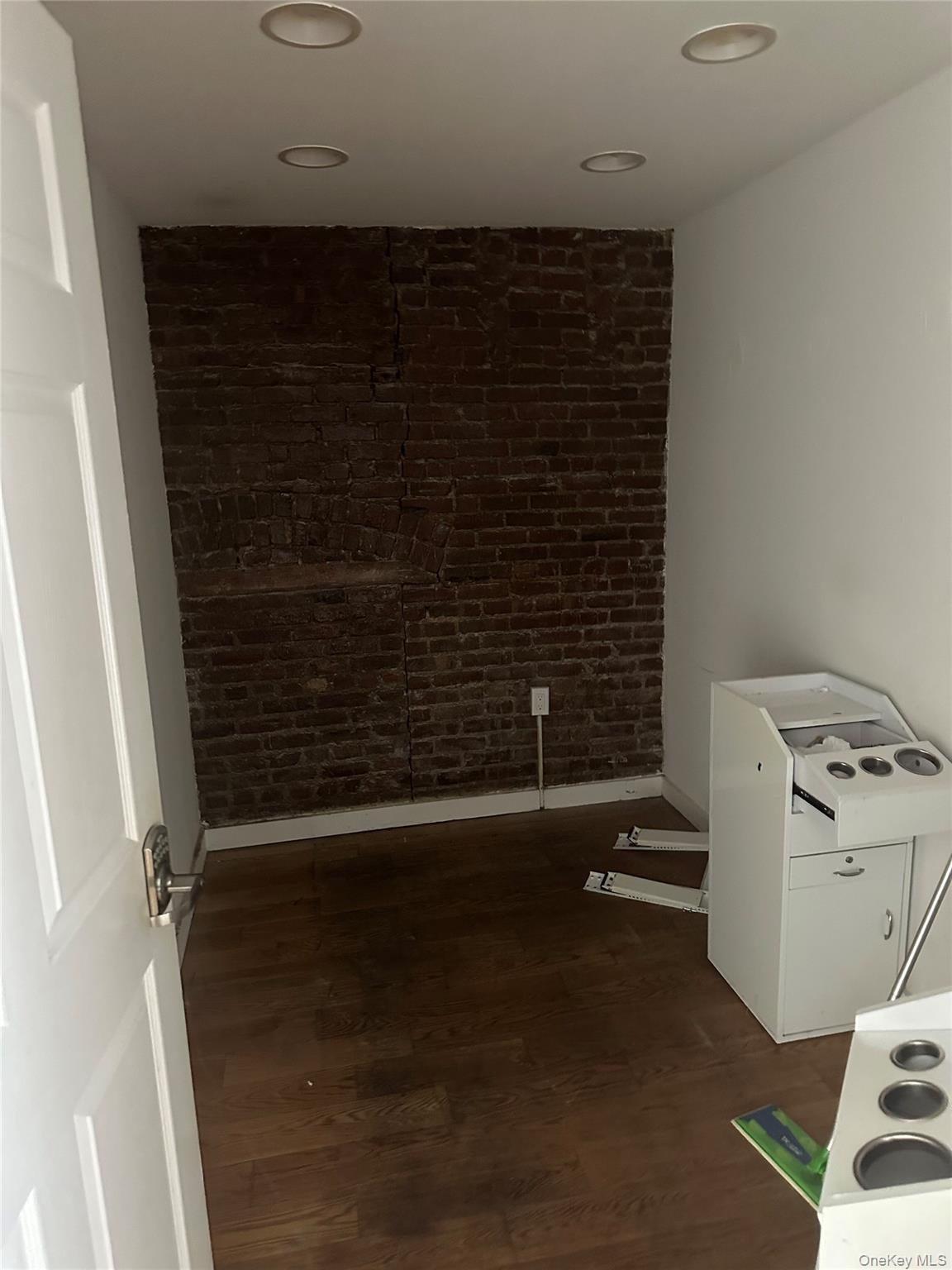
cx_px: 476
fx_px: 880
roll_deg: +0.6
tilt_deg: -11.2
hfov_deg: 56.8
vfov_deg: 71.6
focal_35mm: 24
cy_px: 635
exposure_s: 1/30
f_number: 1.78
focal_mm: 6.86
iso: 1000
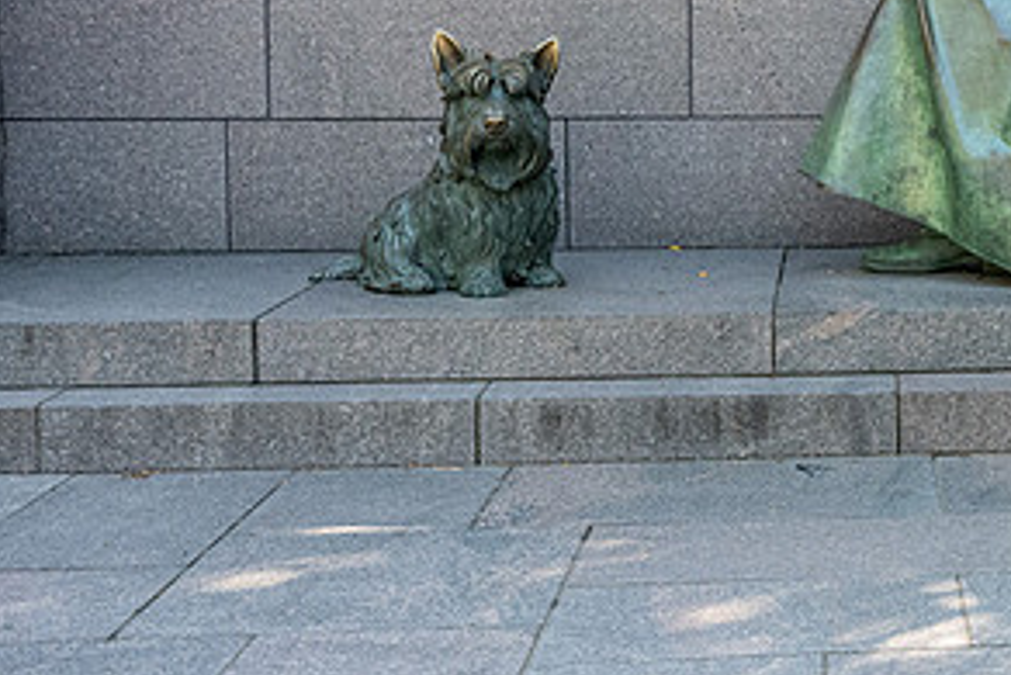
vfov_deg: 16.6
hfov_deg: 23.3
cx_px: 1111
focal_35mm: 82
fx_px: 2304
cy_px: 154
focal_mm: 31
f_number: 10
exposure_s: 1/200
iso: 3600
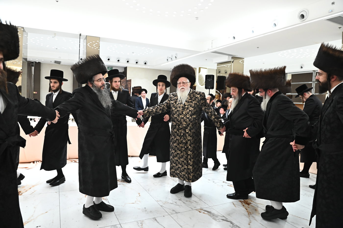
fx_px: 229
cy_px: 114
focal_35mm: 24
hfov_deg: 73.8
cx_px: 172
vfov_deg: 53.1
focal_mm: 24
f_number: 5
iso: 2000
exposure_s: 1/200
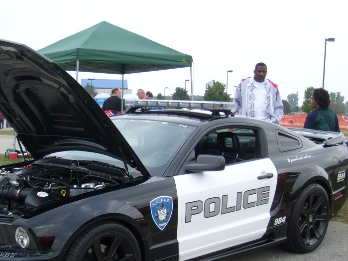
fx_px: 633
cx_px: 120
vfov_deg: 23.2
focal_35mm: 63
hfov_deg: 30.5
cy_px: 172
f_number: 3
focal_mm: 7.2
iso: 80
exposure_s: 1/350
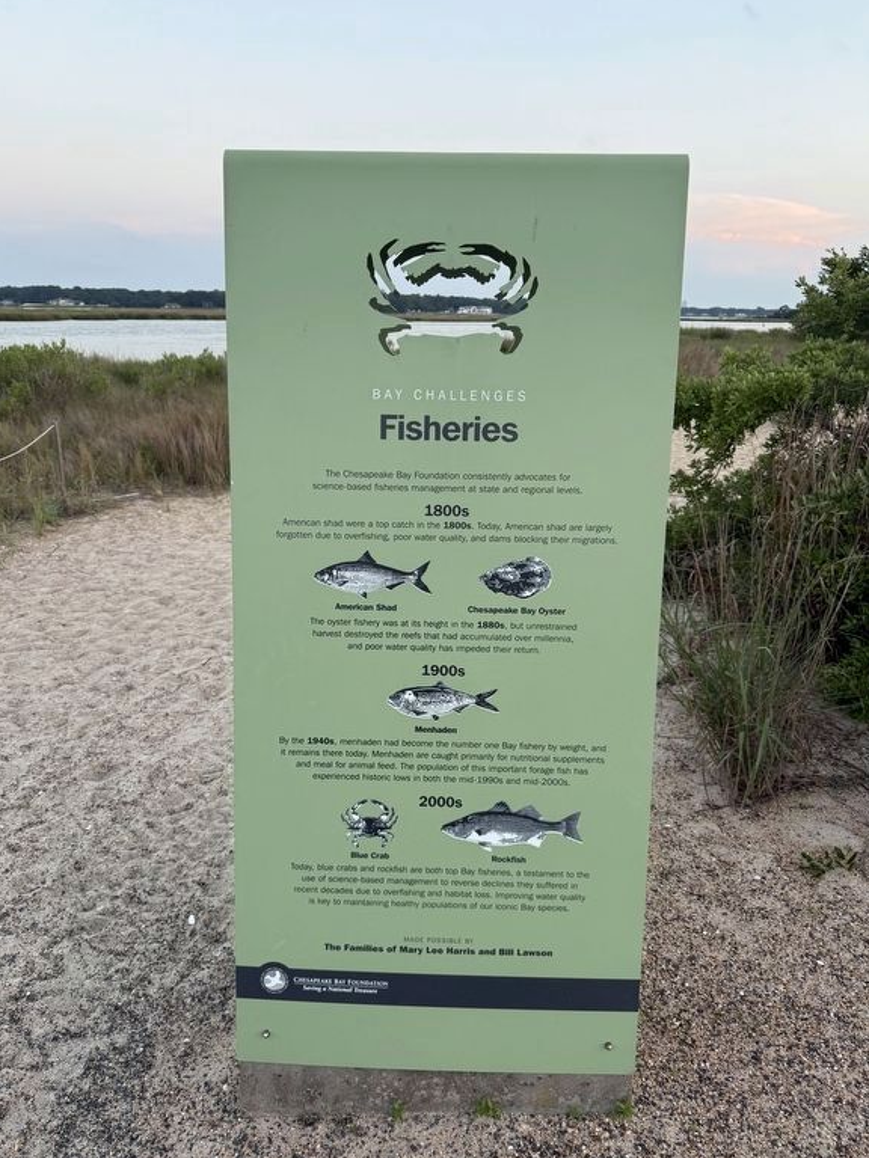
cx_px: 422
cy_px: 593
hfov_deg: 54.9
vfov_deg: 69.4
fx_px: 837
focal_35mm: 25
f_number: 1.78
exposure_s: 1/121
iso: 125
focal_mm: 6.76
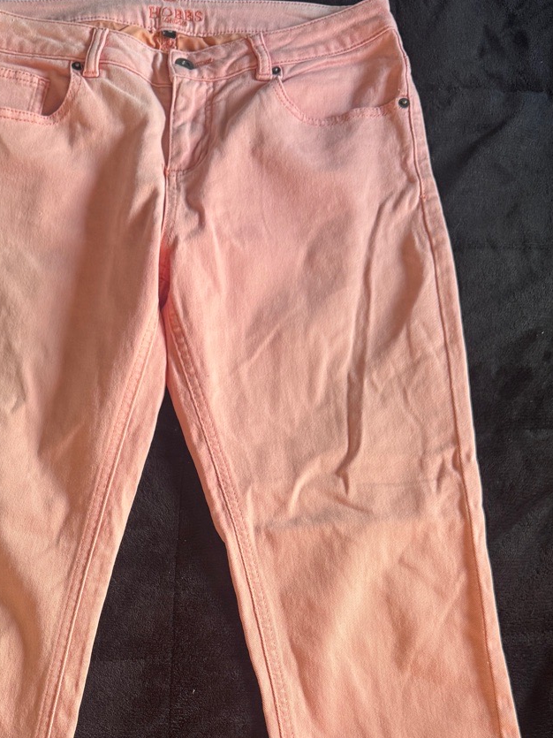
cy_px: 648
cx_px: 201
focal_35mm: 46
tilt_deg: -74.3
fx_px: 980
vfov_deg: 38.7
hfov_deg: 31.3
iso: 200
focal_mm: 6.76
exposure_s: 1/70
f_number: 1.78
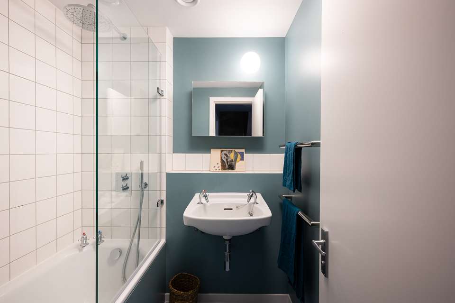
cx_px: 228
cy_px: 152
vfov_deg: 73.7
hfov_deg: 96.8
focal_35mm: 16
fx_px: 202
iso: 500
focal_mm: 16
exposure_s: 1/13
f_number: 8
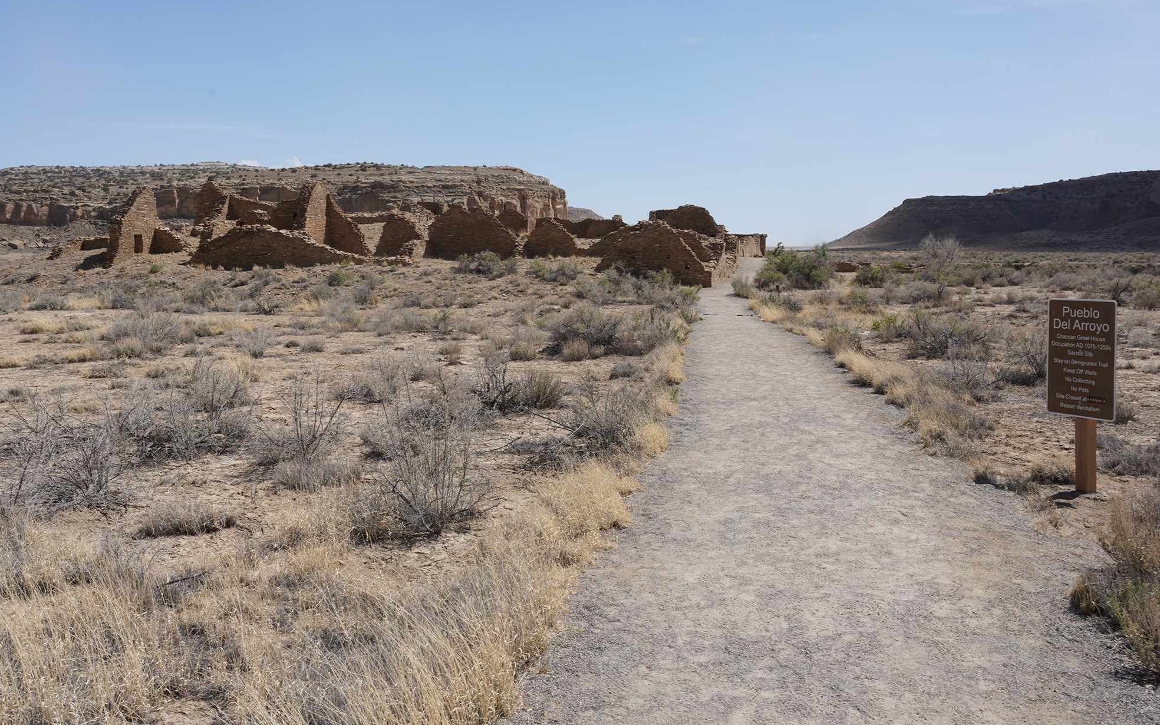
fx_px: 917
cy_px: 340
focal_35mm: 29
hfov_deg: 64.6
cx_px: 571
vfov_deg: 43.1
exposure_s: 1/100
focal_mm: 28
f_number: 16
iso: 100
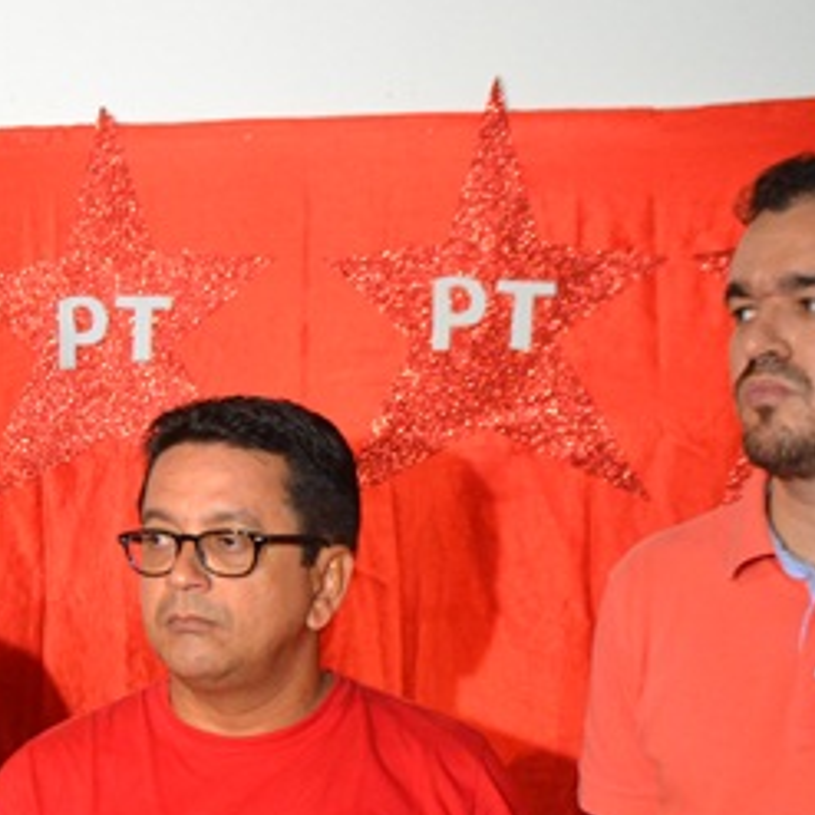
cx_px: 115
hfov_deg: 17.4
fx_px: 2637
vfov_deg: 17.3
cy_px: 744
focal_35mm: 99
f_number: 4
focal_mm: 24
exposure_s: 1/60
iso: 1400
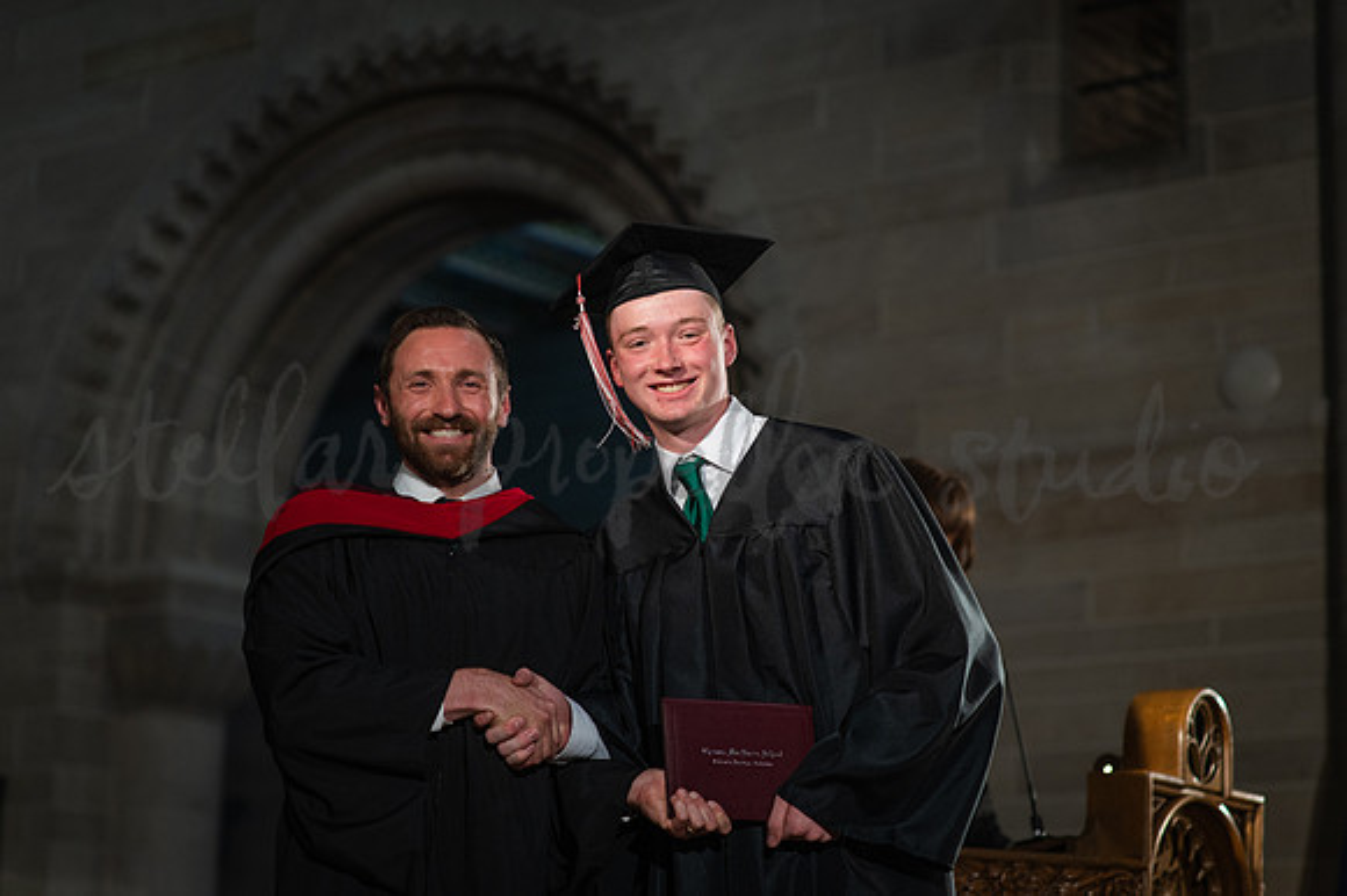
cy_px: 448
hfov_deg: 23.9
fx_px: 3178
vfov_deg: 16.1
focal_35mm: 85
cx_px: 674
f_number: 2.5
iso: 1250
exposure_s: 1/320
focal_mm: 85
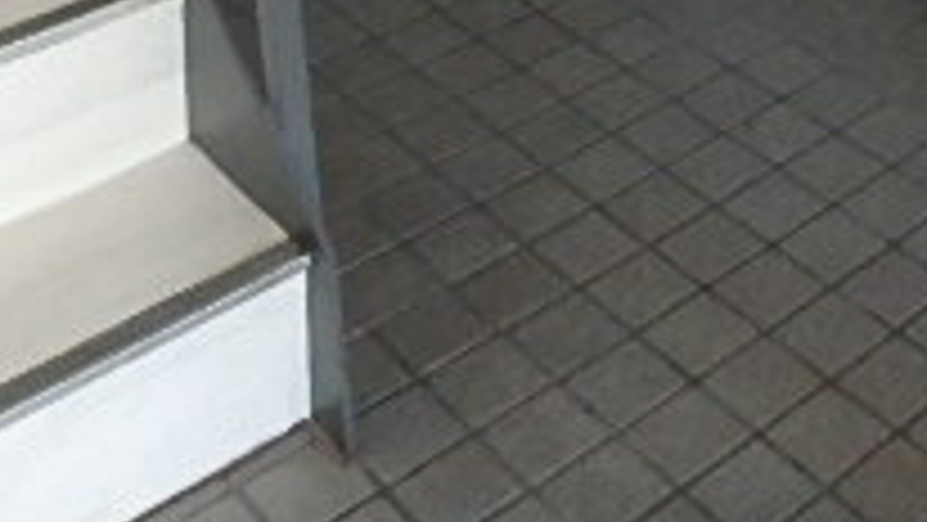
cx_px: 936
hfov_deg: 27.9
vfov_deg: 14.3
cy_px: -518
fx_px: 1746
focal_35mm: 71
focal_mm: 3.7
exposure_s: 1/30
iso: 800
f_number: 3.5
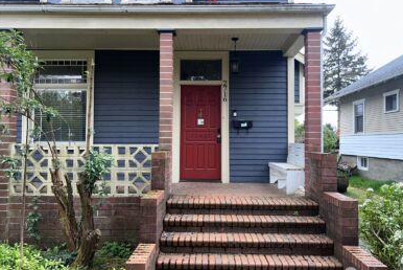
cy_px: 128
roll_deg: +0.2
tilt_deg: +2.3
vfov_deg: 46.5
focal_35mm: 28
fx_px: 314
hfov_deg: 65.4
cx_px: 203
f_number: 1.5
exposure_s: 1/461
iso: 32
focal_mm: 5.7
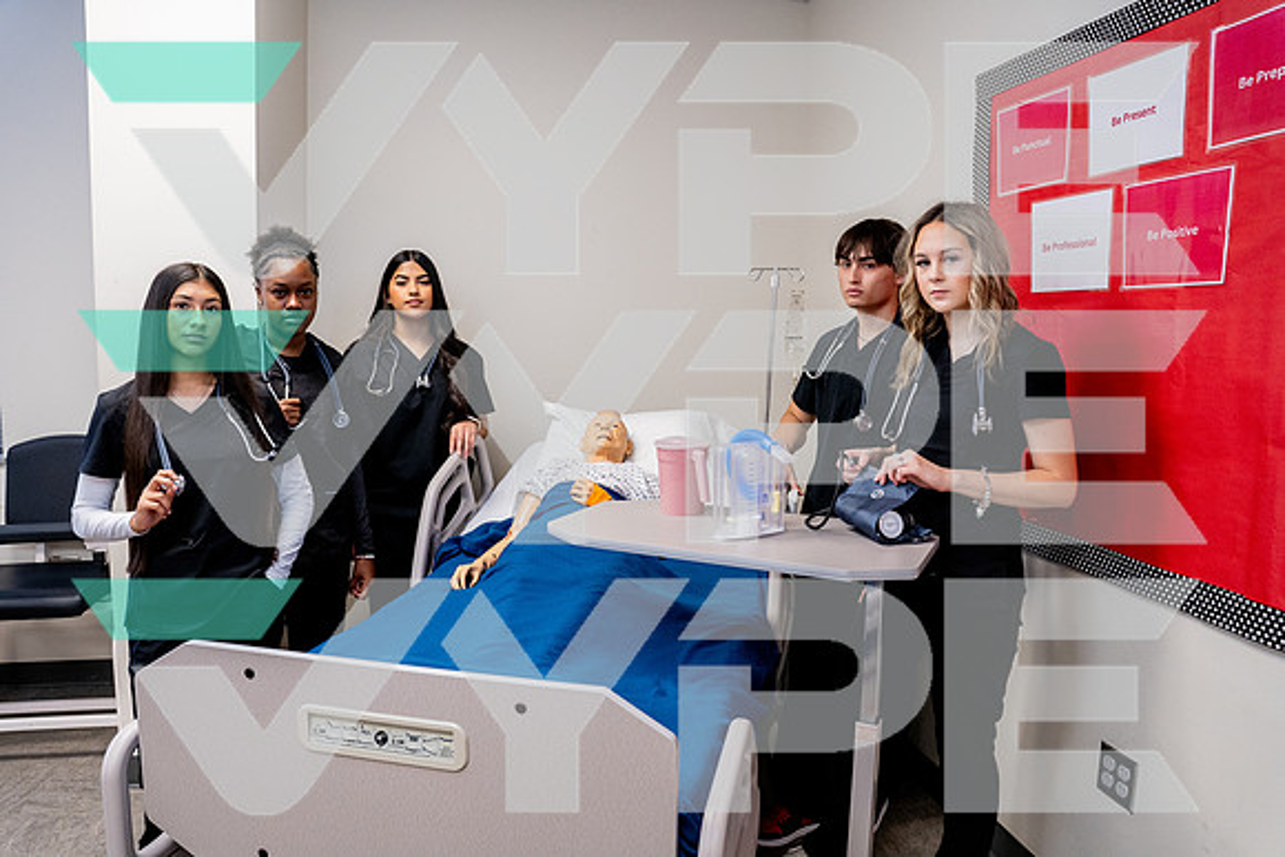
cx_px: 642
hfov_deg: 71.5
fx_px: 893
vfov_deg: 51.3
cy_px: 428
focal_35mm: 25
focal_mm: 25
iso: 2000
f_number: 5.6
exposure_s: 1/125
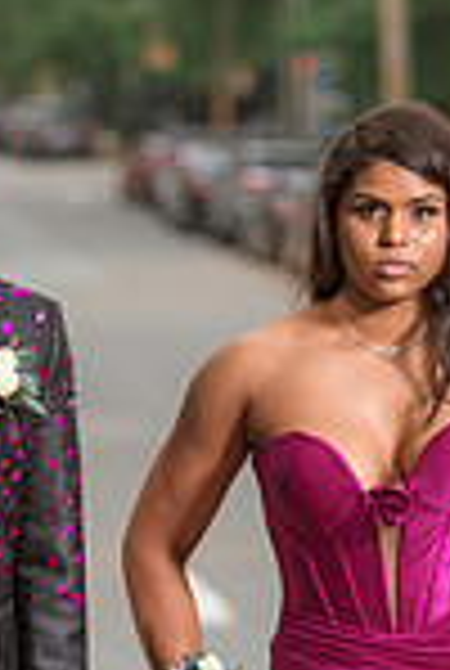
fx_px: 5337
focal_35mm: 286
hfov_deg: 4.8
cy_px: 639
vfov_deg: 7.2
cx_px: 130
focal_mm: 95
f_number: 2.8
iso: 100
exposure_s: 1/250
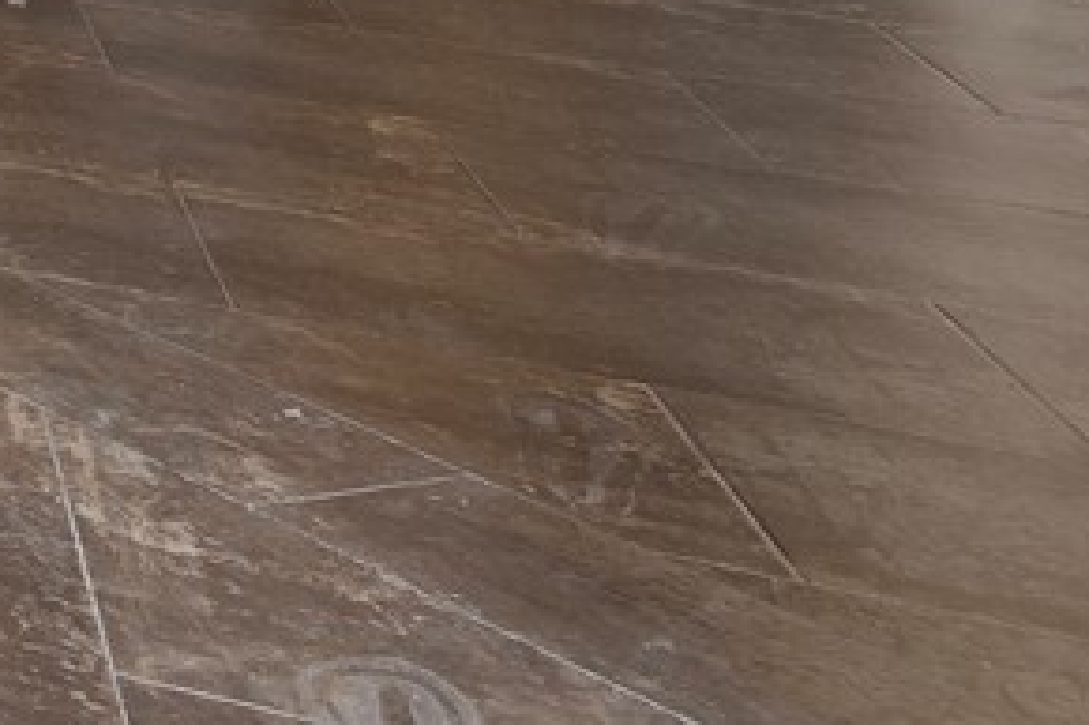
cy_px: -813
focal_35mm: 82
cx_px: -1797
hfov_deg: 13.4
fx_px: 2479
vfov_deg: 13.7
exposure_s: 1/1.25
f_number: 8
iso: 100
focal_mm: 14
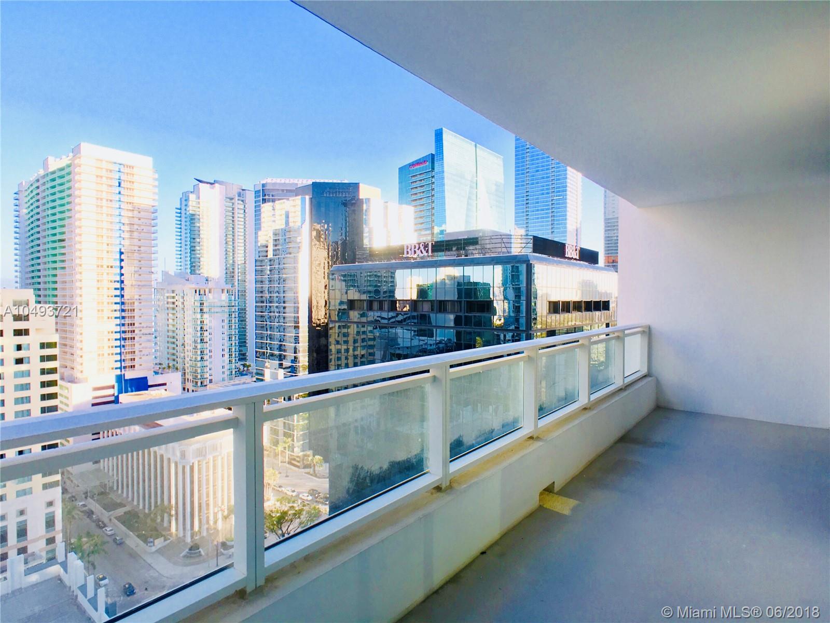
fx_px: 695
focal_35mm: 29
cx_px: 415
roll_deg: -0.5
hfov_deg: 61.7
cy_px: 312
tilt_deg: -0.5
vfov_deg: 48.2
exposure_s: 1/152
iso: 25
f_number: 2.2
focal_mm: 4.15
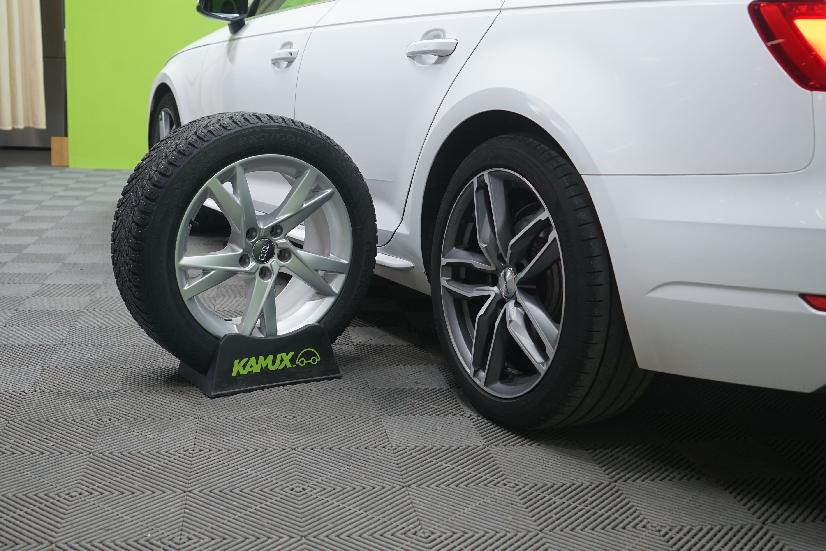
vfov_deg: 31.2
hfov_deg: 45.4
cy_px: 267
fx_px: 987
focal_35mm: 43
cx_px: 385
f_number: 5
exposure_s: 1/20
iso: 640
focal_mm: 40
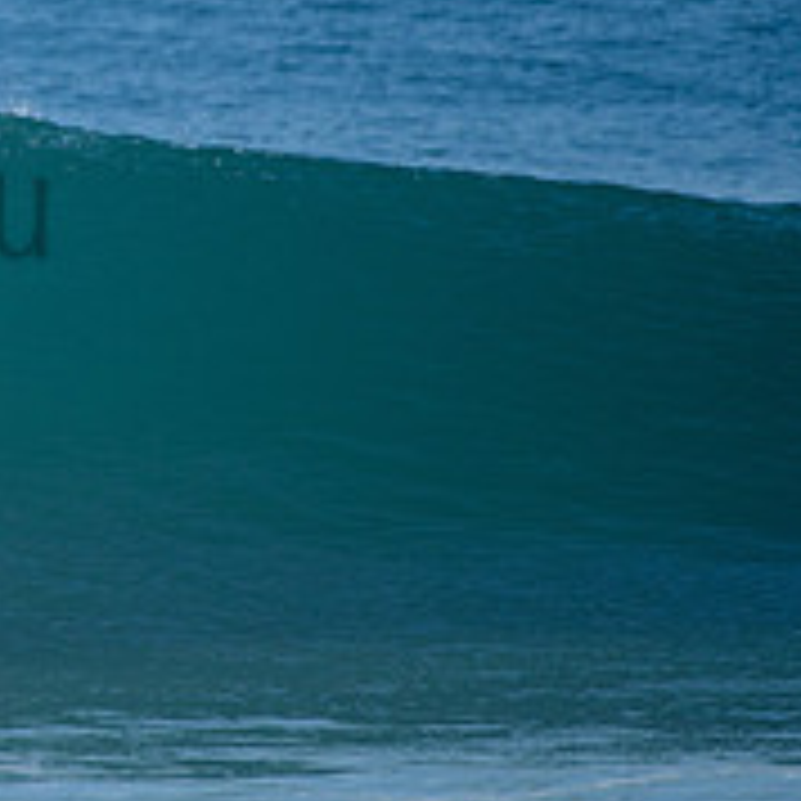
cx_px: -428
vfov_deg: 1.3
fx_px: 36285
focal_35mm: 1386
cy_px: 155
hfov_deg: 1.3
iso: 280
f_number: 5.6
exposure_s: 1/2000
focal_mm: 500
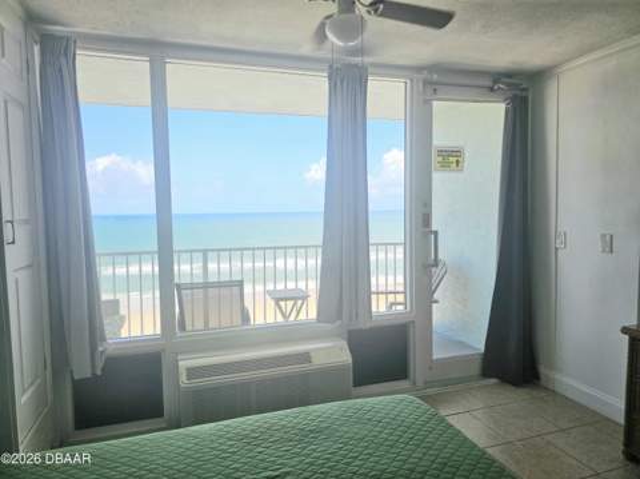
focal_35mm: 23
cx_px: 320
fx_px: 425
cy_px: 240
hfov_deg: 74.0
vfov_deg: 58.8
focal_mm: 6.3
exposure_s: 1/182
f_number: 1.7
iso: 12
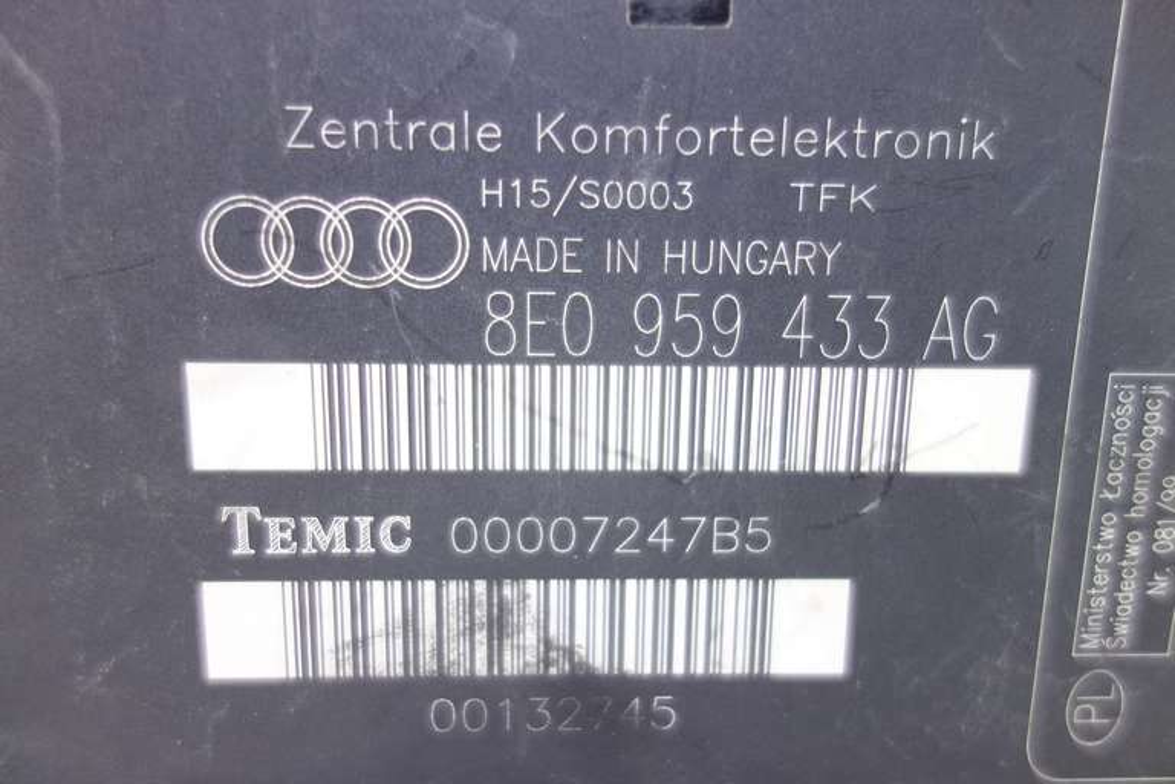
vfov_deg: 46.4
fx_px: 914
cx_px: 588
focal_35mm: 28
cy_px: 392
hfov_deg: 65.5
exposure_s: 1/40
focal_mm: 10.4
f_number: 1.8
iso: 125
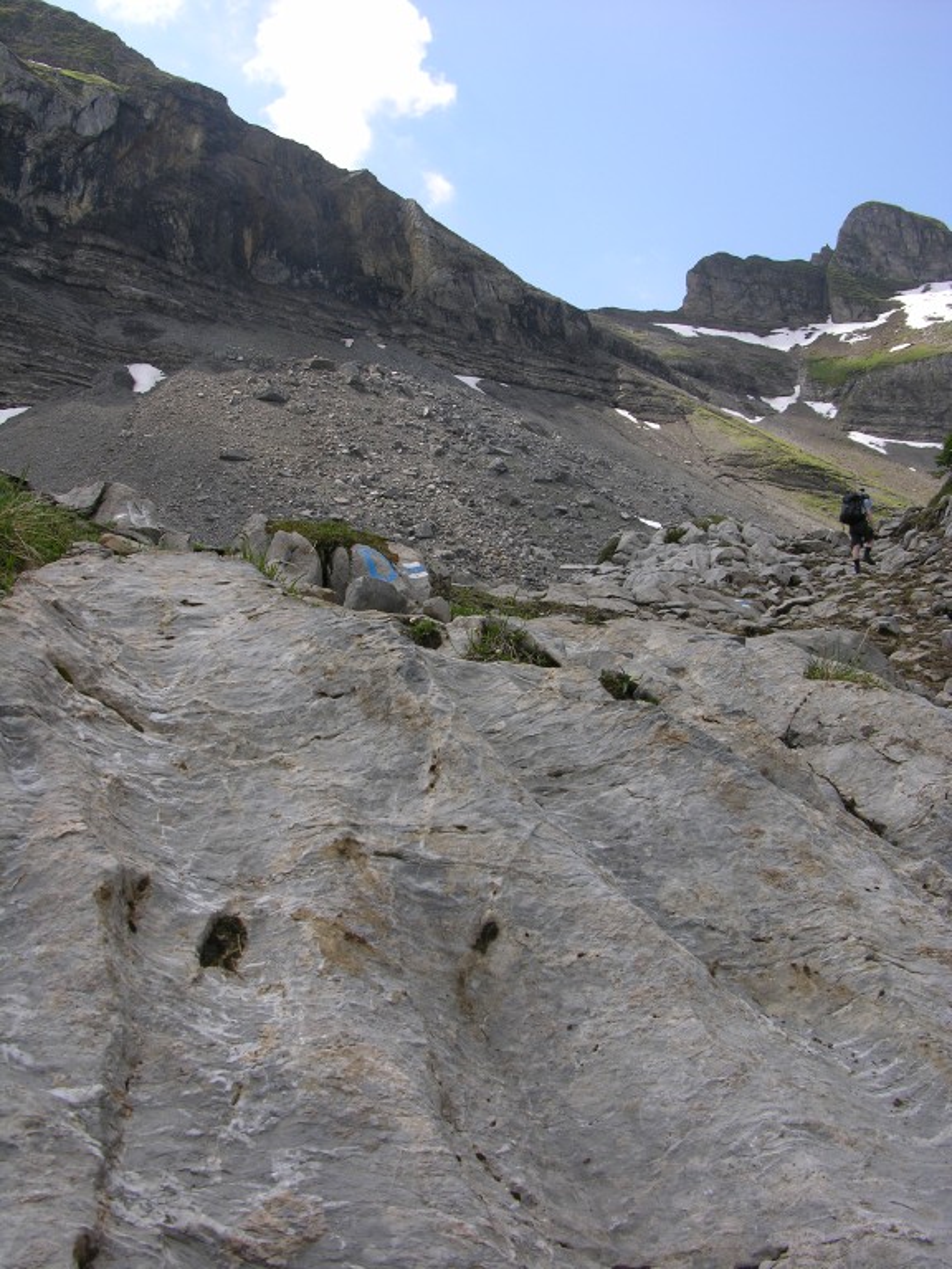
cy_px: 634
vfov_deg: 52.6
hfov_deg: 40.7
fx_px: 1283
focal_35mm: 35
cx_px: 476
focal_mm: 8.9
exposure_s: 1/176
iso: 50
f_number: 5.6
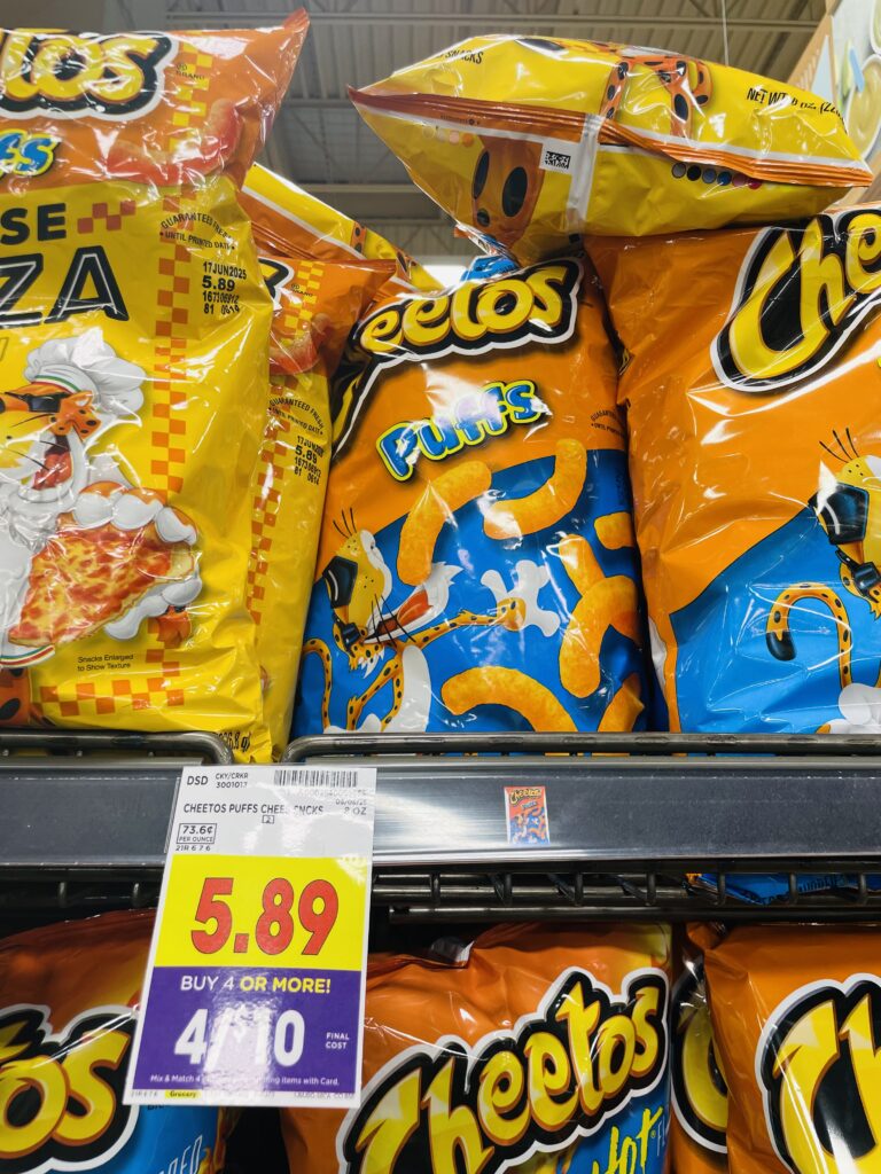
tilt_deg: +9.3
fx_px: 882
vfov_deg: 67.3
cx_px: 440
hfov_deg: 53.1
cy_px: 587
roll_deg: -0.8
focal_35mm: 26
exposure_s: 1/62
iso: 50
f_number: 1.6
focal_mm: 4.2
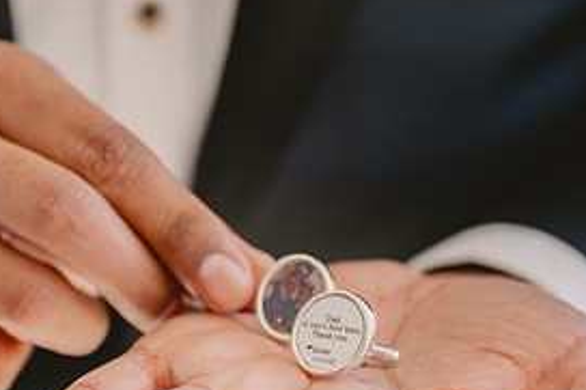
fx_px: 2424
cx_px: 162
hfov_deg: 13.7
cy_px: 287
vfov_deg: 9.2
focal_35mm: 149
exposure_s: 1/250
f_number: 2.8
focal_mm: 70
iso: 50
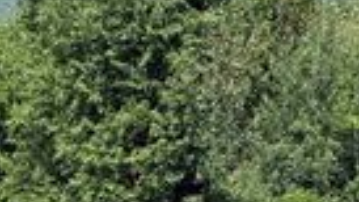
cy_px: 75
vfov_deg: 2.5
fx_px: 4549
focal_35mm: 478
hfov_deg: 4.5
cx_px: 600
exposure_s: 1/1451
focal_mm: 15.66
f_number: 2.8
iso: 64
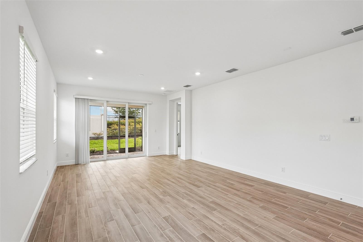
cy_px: 121
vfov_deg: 73.7
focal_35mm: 16
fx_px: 161
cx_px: 182
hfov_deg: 96.7
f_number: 8
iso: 400
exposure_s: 1/60
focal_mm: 16
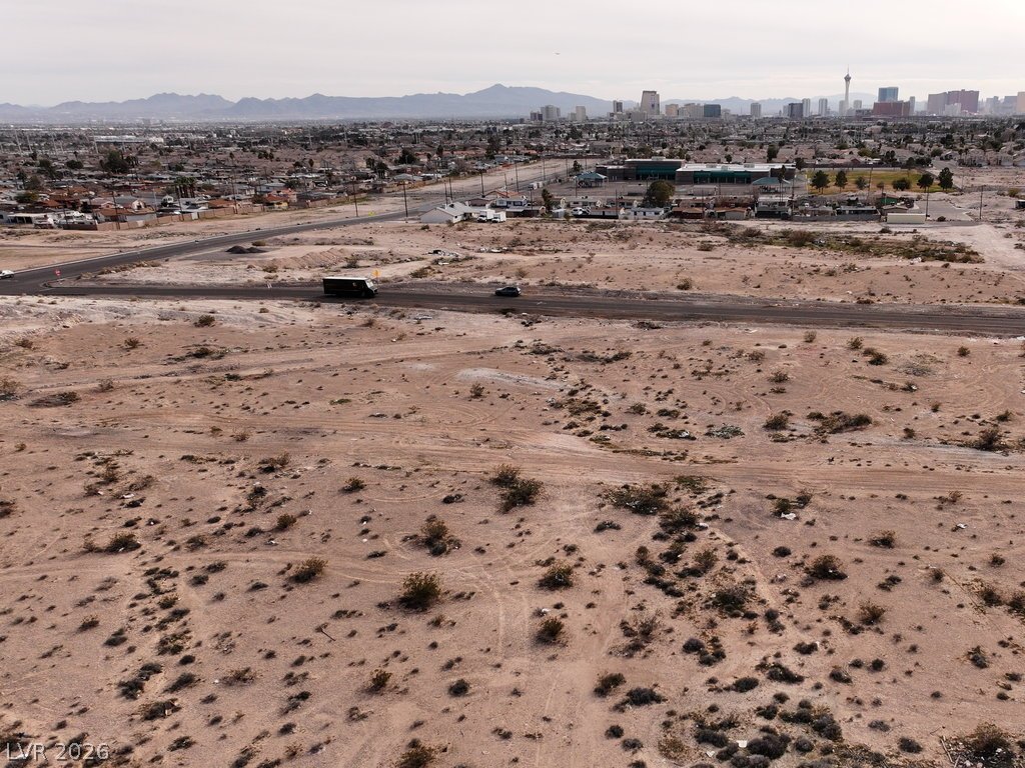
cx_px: 512
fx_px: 711
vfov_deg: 56.8
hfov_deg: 71.6
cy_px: 384
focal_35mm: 24
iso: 100
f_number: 2.8
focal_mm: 12.29
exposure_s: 1/2000
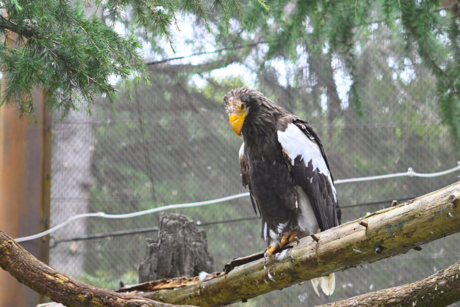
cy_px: 154
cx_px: 230
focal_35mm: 157
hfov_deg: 13.1
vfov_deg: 8.7
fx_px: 2006
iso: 220
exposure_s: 1/160
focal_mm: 105
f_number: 2.5
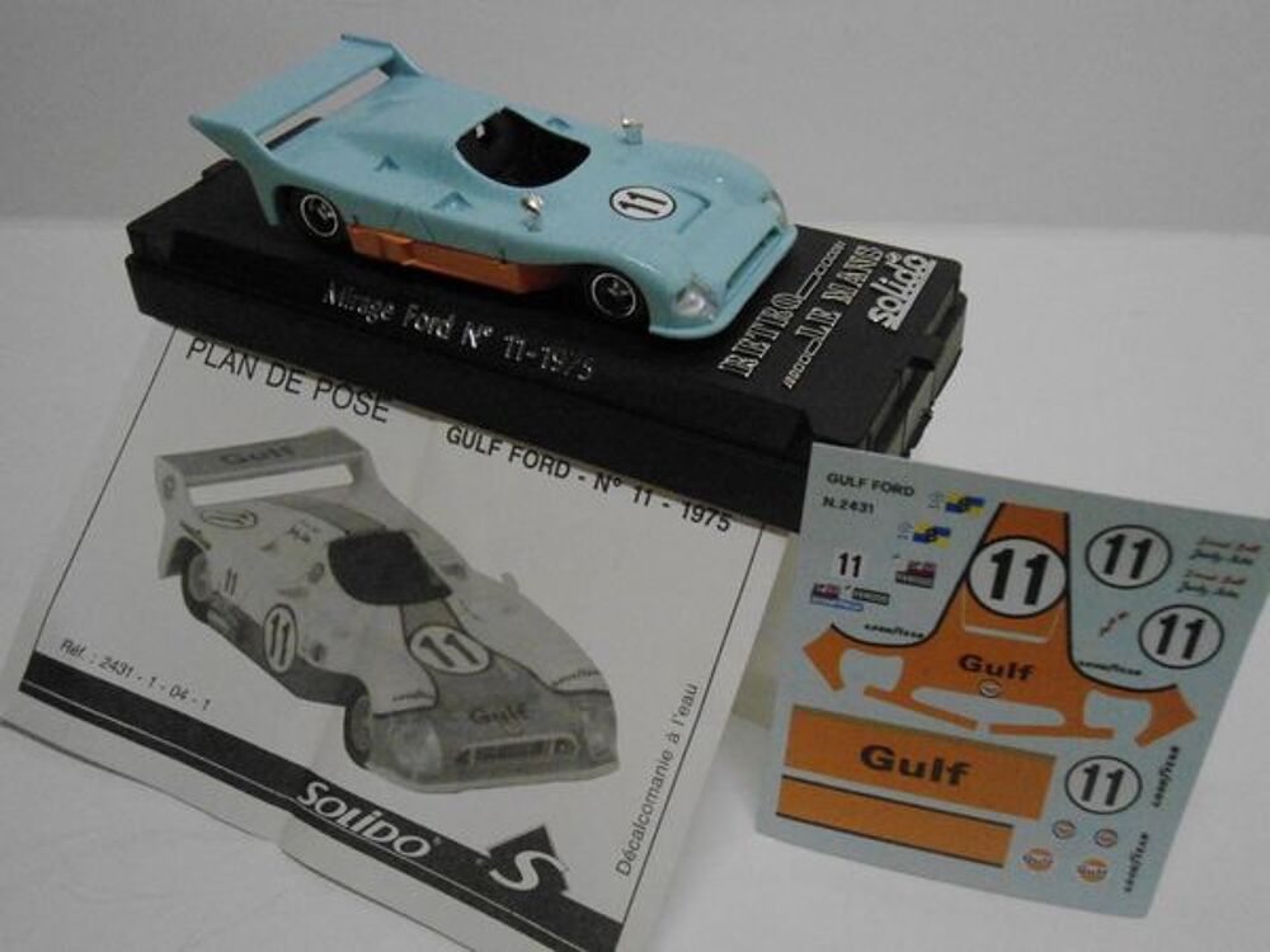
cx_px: 635
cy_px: 476
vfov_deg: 45.4
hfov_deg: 58.4
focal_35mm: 31
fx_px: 1137
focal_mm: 5.6
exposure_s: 1/160
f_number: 3
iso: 800
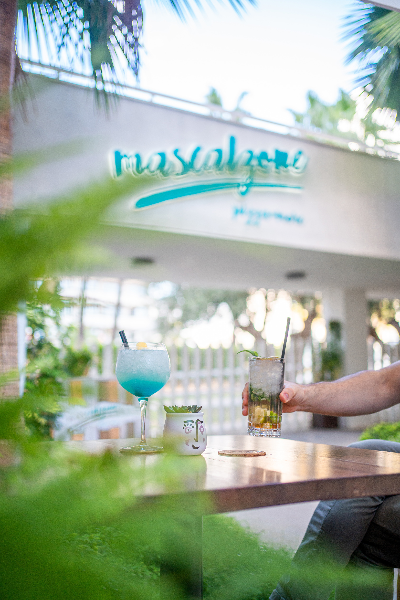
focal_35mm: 35
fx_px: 583
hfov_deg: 37.9
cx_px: 200
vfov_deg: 54.4
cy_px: 300
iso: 400
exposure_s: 1/200
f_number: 2
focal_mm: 35
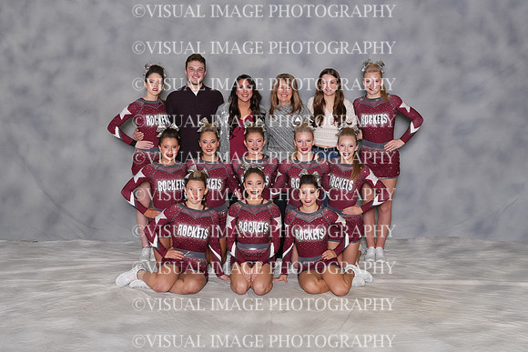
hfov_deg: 38.9
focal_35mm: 51
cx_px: 264
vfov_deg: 26.5
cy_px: 176
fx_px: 748
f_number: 8
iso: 800
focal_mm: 34
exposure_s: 1/80
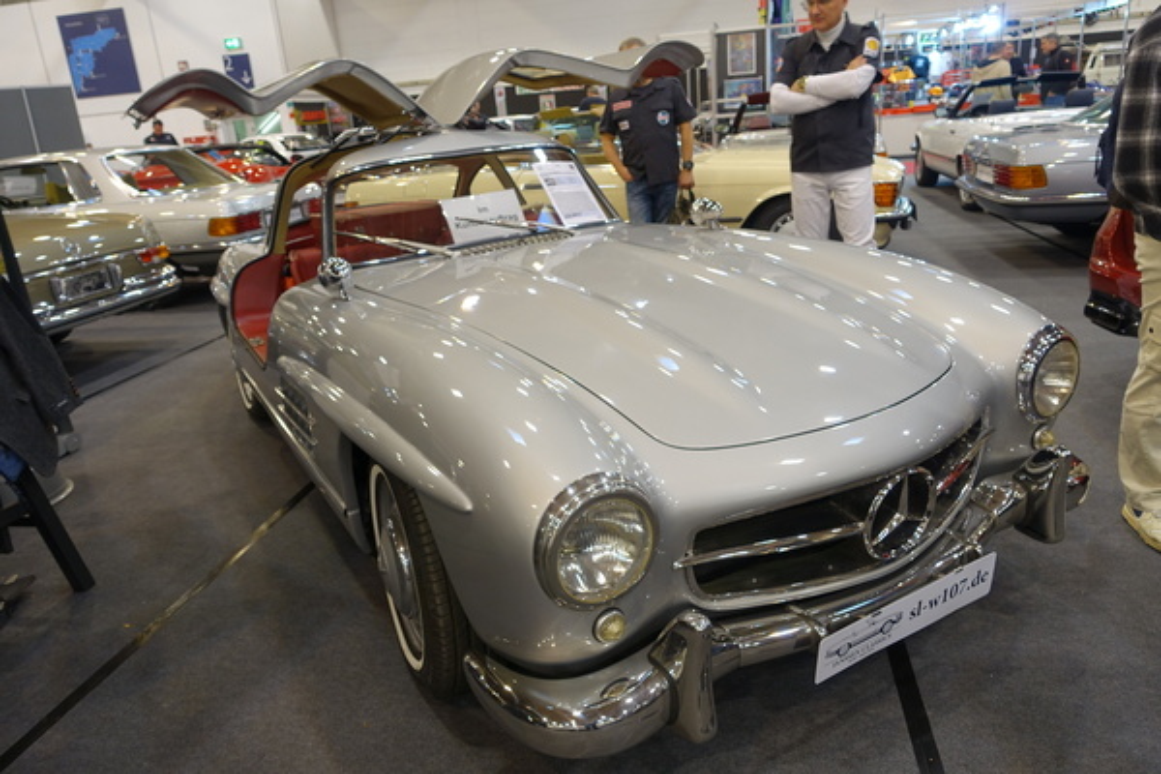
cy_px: 387
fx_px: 806
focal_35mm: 25
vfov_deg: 51.3
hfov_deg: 71.5
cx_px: 580
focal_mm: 9.2
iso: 125
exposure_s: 1/40
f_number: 2.8
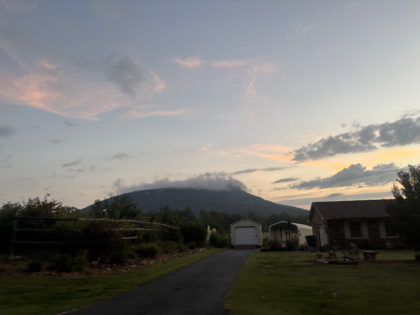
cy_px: 158
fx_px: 315
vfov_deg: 53.1
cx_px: 210
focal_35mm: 26
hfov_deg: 67.3
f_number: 1.6
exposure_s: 1/121
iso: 80
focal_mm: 5.96
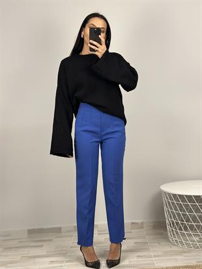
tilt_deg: -30.2
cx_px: 101
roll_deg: +2.8
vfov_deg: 39.6
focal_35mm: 48
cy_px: 134
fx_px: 373
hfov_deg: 30.3
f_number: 1.78
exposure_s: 1/100
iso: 160
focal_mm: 6.86
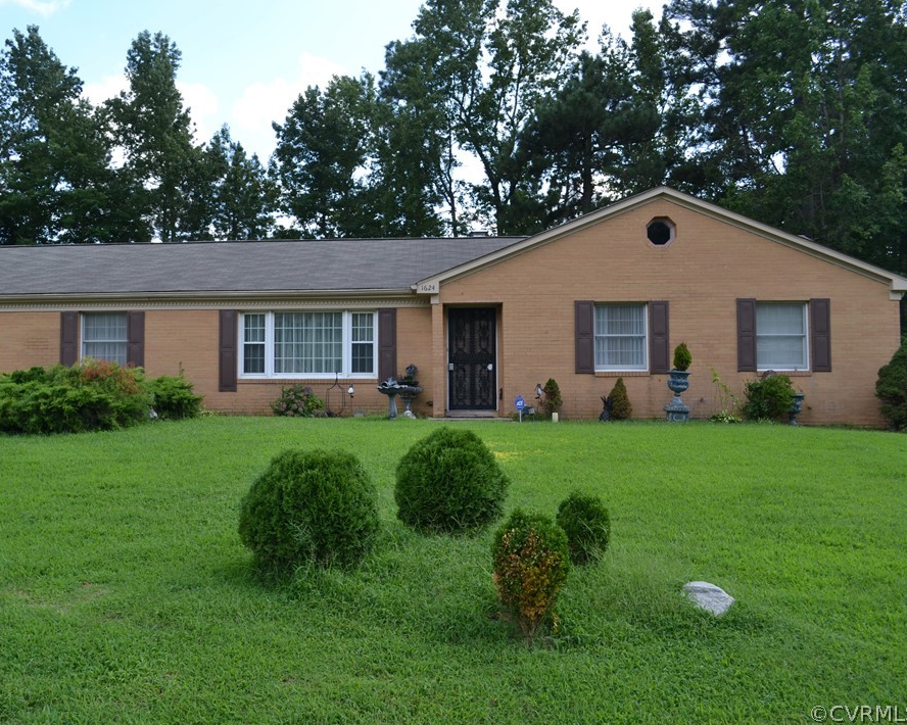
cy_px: 360
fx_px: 832
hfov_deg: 56.8
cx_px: 369
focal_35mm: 31
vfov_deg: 47.1
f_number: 6.3
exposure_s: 1/160
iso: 100
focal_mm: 18
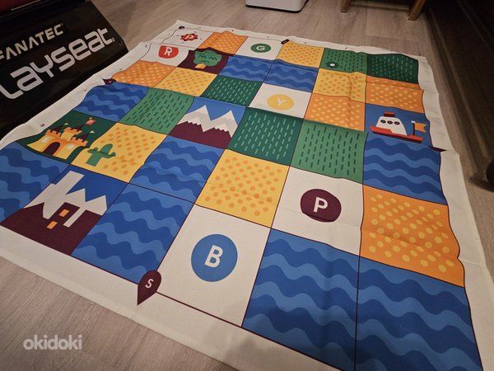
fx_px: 186
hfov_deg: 106.2
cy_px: 186
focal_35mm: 13
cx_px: 247
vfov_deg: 89.9
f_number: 2.2
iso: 640
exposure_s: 1/25
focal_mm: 2.2
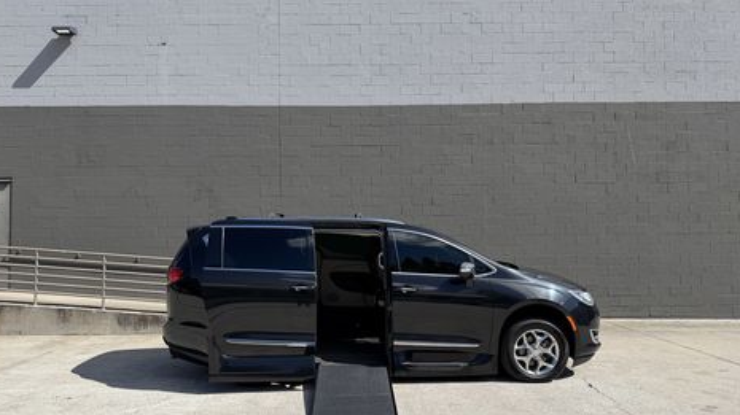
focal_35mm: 27
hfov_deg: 69.9
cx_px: 361
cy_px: 221
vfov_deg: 42.8
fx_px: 530
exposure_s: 1/4167
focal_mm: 6.76
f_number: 1.78
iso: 80
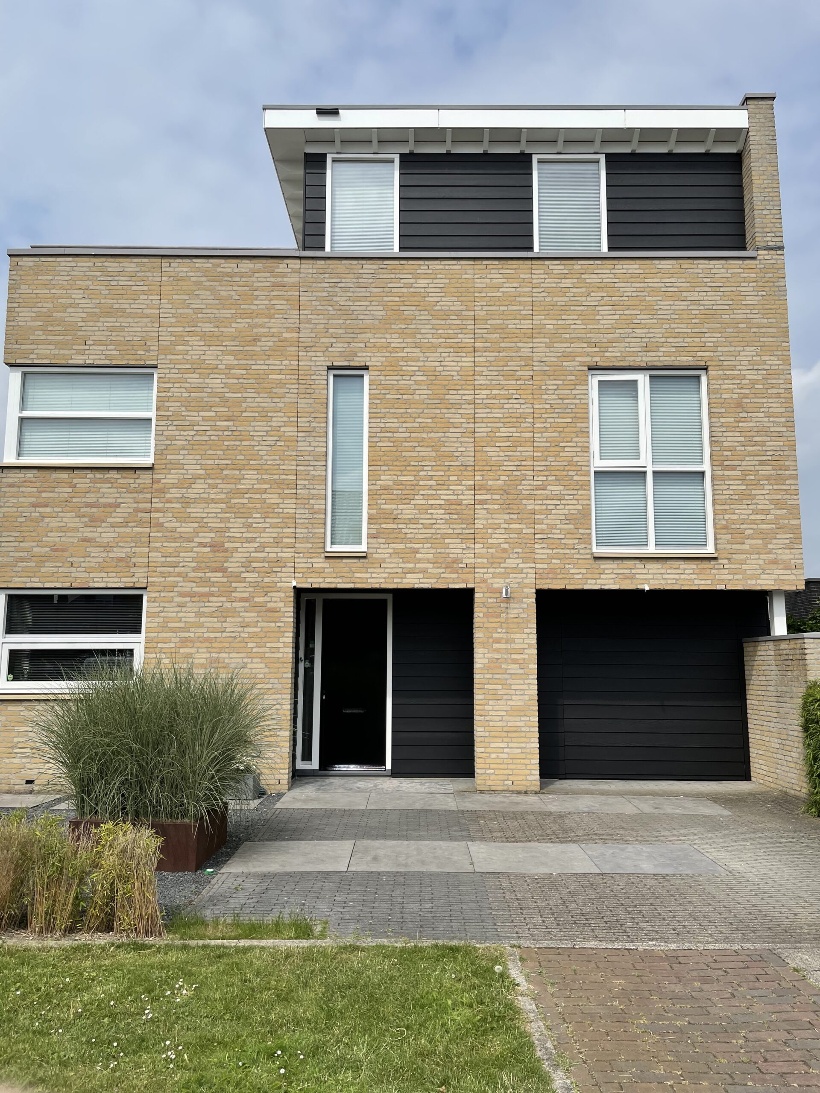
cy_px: 546
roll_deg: -0.3
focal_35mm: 26
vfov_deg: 67.3
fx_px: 821
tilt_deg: +6.8
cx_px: 410
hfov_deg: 53.1
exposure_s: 1/5556
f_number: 1.6
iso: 32
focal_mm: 4.2
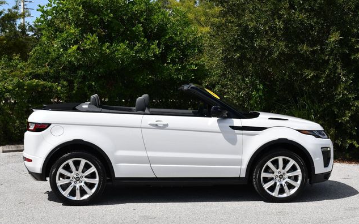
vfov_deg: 19.7
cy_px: 112
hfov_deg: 31.1
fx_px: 646
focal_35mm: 66
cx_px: 179
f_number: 9
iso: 100
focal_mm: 32
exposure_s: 1/320
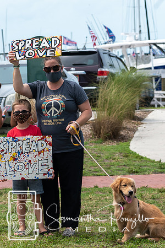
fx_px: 1742
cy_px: 125
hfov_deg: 5.4
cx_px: 108
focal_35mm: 253
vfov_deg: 8.1
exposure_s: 1/800
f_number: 7.1
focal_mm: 110
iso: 200
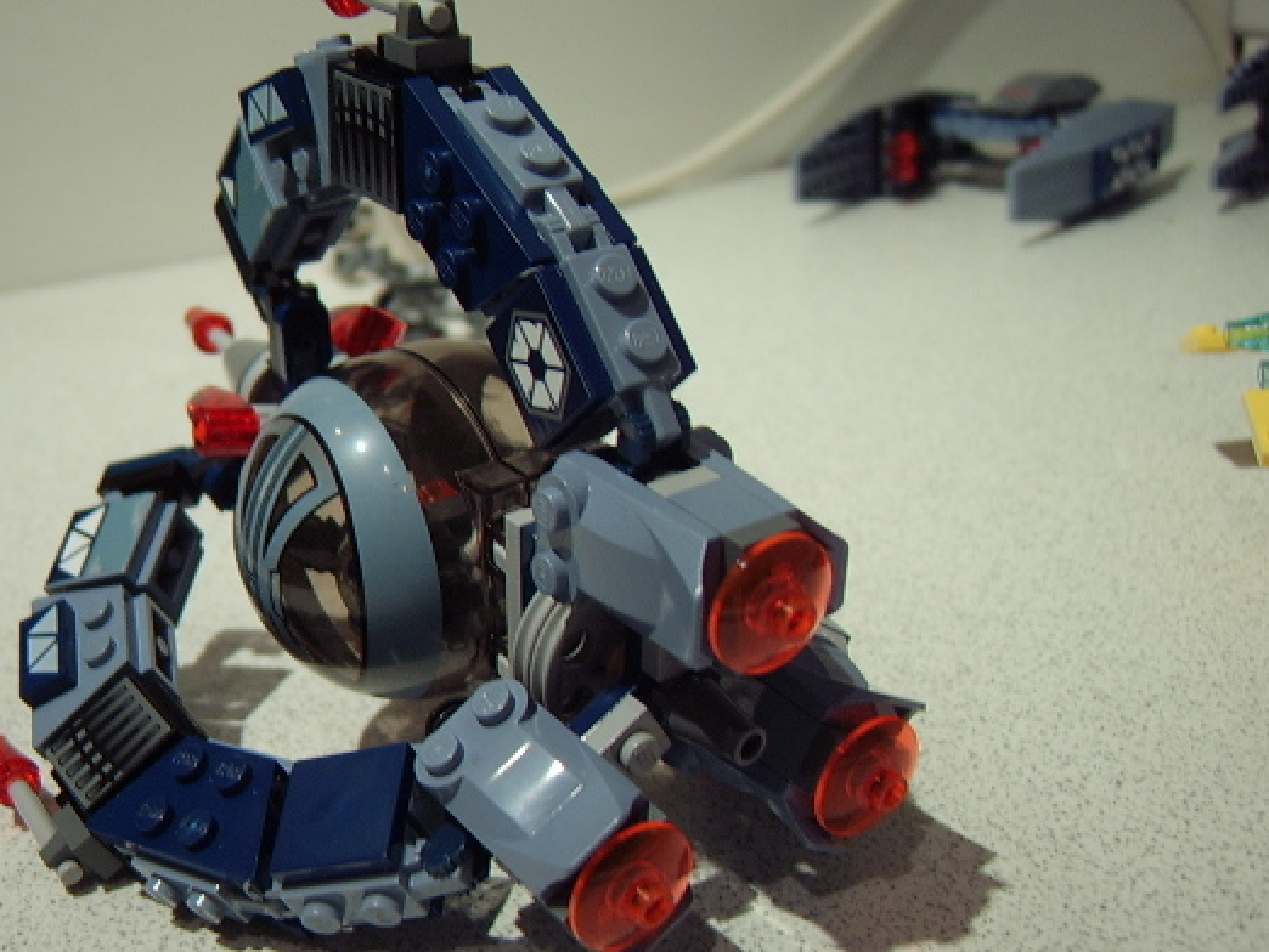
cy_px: 532
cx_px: 523
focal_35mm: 38
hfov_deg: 48.7
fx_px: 1394
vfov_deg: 37.7
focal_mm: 8.13
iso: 100
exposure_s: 1/12
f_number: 2.7
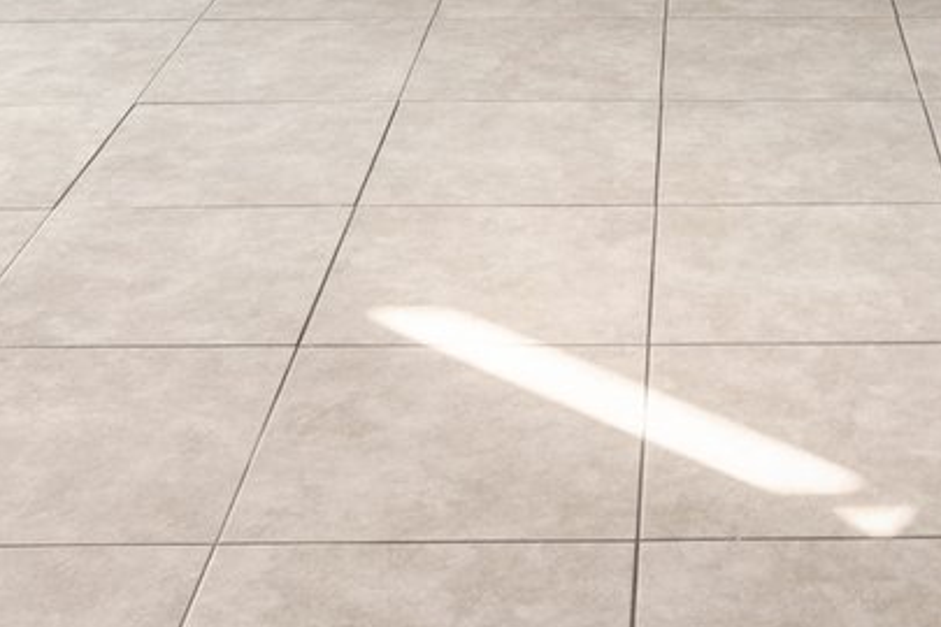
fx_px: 2117
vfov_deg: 14.3
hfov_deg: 24.6
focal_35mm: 81
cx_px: 781
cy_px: -593
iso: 800
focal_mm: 16
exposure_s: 1/80
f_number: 8
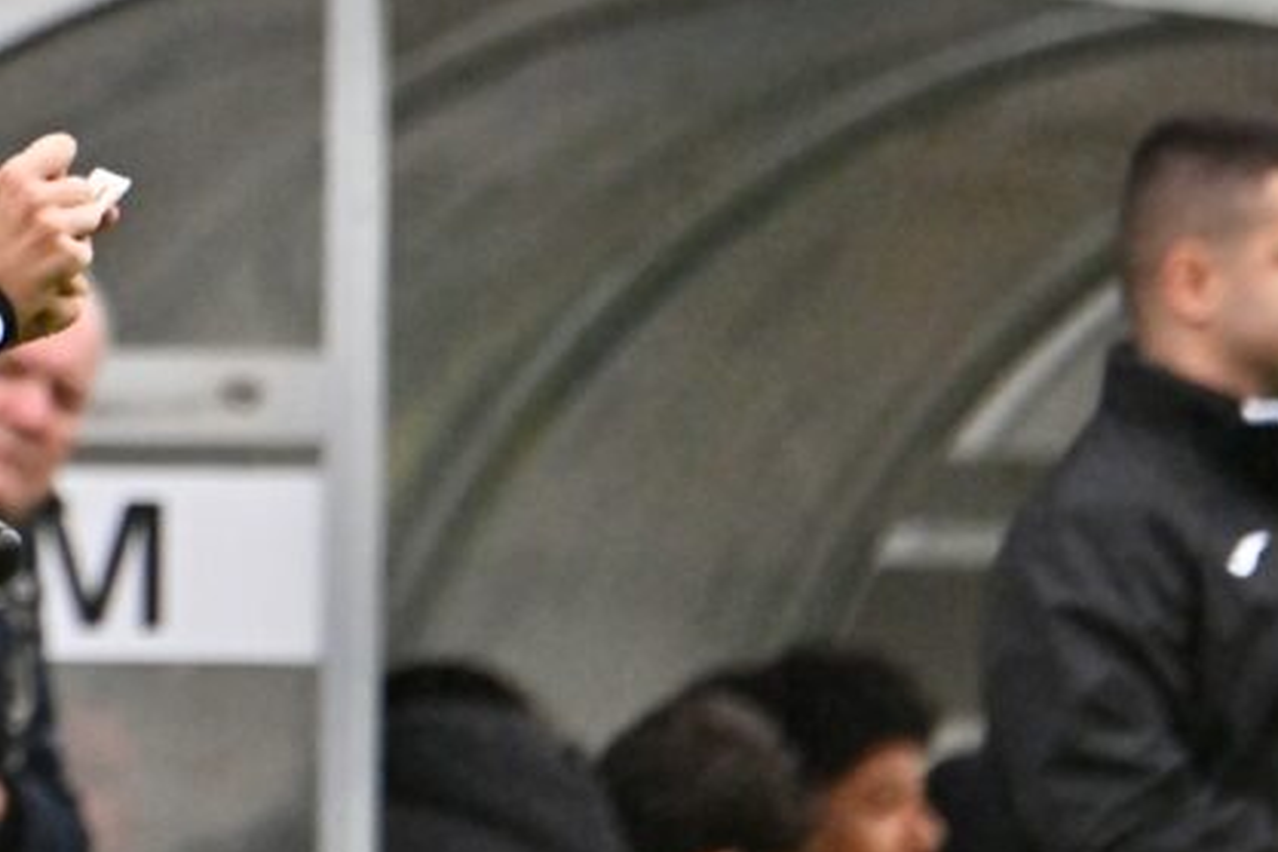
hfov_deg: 2.1
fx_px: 34858
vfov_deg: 1.4
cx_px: 46
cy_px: 397
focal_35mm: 982
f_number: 5.6
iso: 3200
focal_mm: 400
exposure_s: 1/1600
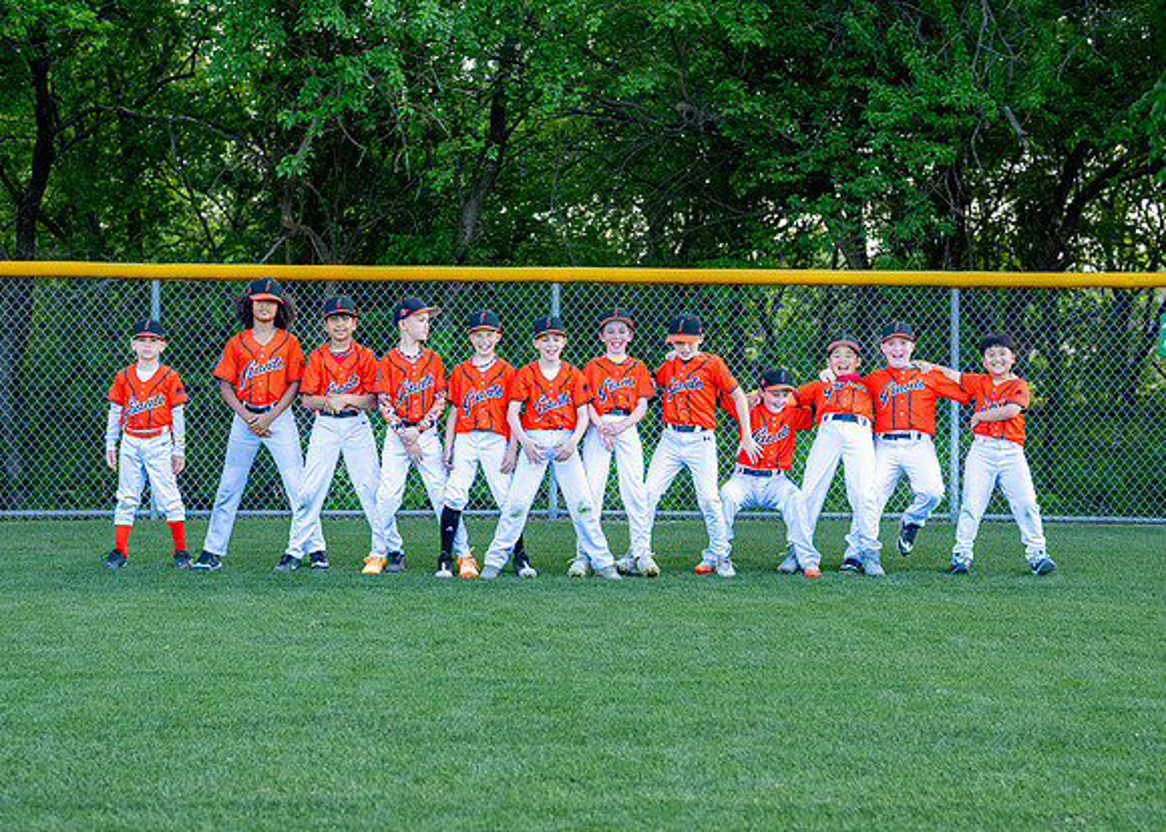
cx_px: 553
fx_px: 1857
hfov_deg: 34.8
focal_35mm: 56
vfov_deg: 25.3
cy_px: 433
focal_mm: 50
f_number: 2.8
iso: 400
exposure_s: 1/1000
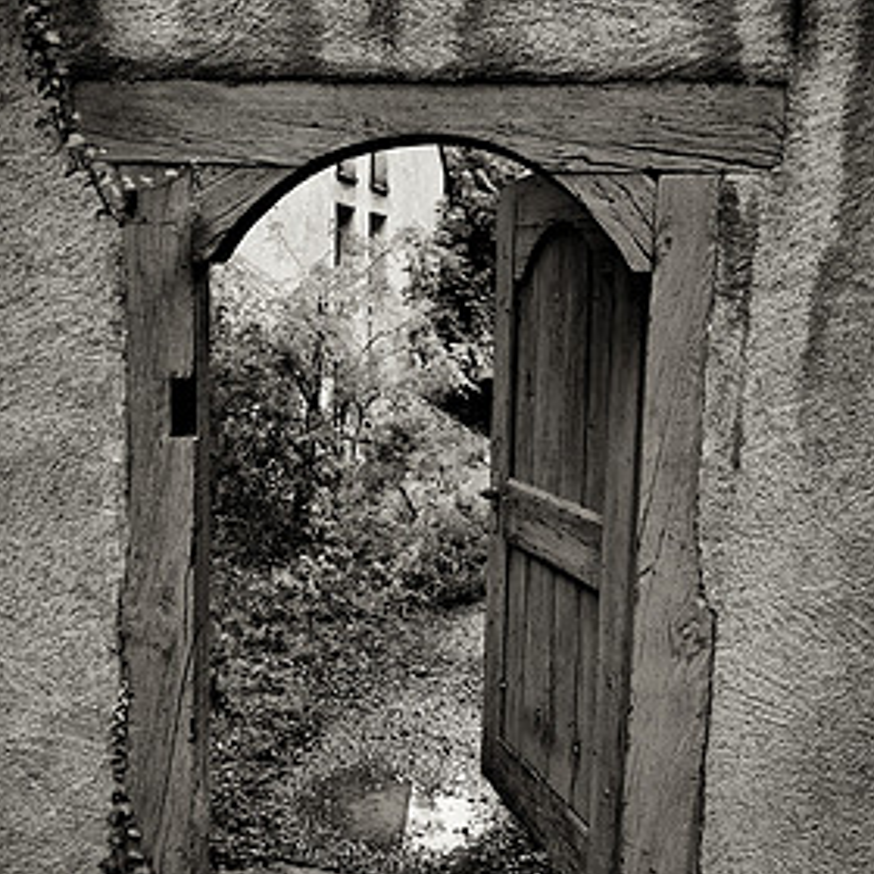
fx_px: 1171
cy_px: 471
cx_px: 428
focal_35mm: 41
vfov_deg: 40.9
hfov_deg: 40.9
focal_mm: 20
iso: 200
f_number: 11
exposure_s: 1/20
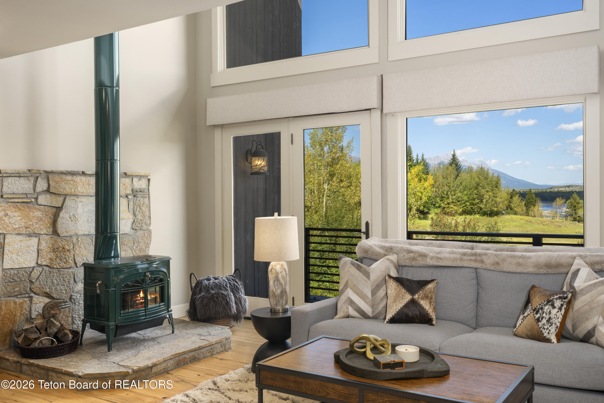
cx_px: 302
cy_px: 202
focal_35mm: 35
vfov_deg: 37.9
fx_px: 587
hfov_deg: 54.4
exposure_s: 1/2.5
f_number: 11
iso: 250
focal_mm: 35
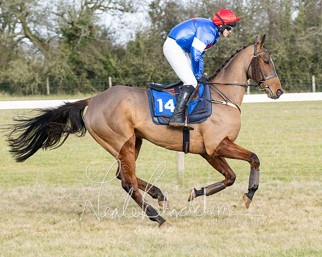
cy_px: 137
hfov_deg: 9.1
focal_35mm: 213
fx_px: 2026
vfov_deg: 7.3
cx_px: 191
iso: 400
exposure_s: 1/800
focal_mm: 110
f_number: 5
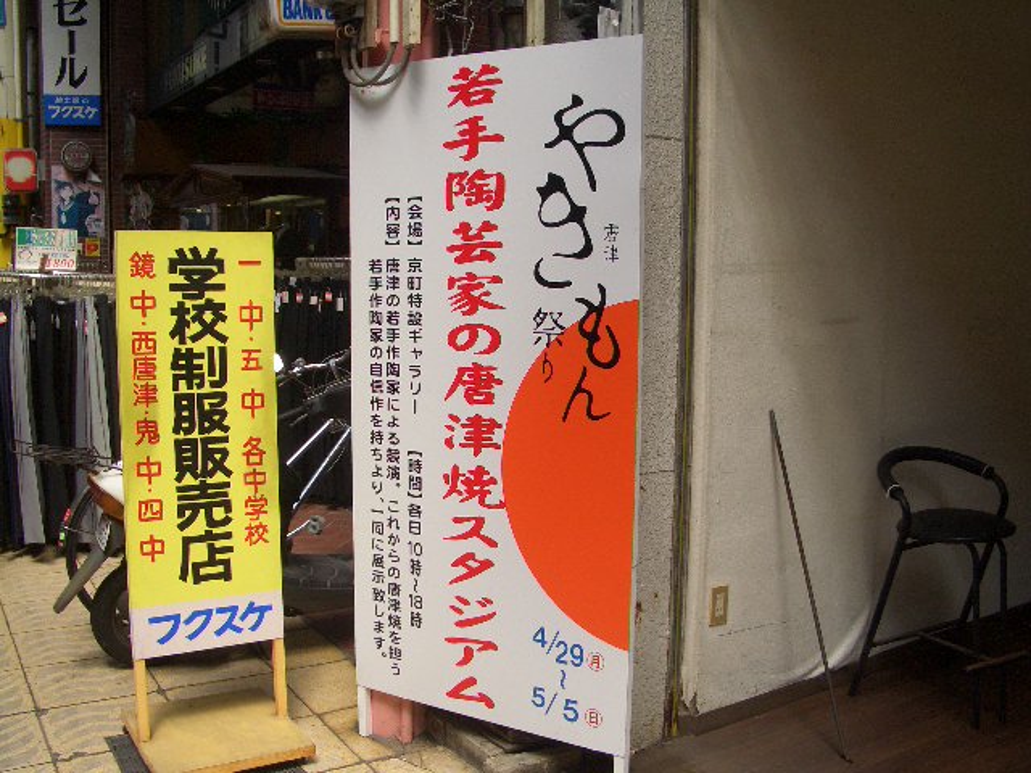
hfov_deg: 52.6
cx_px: 516
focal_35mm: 35
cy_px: 386
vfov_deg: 40.7
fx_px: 1042
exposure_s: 1/200
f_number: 4.3
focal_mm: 5.8
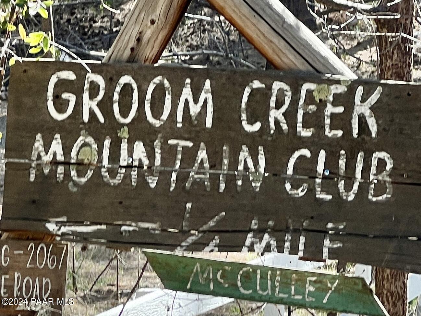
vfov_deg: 19.1
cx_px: 210
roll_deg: +1.4
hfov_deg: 25.3
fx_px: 937
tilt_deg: -4.8
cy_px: 158
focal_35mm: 77
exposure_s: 1/137
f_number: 2.8
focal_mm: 9
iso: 32
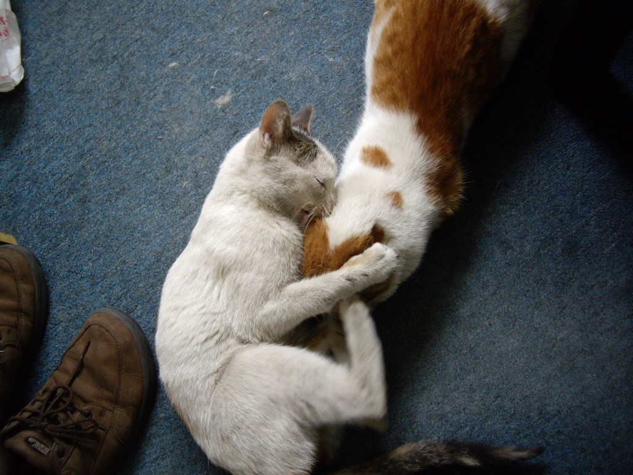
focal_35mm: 38
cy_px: 238
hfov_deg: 49.0
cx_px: 316
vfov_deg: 37.7
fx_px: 695
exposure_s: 1/80
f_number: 2.8
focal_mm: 7.9
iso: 400
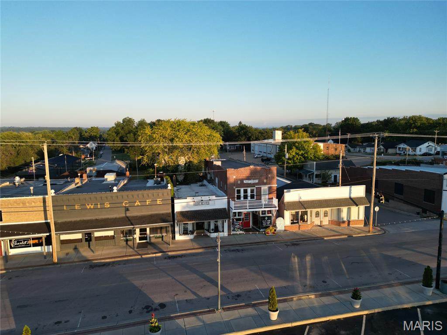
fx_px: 310
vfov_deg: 56.8
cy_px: 168
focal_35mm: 24
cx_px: 224
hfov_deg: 71.6
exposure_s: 1/800
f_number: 1.7
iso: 120
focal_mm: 6.72
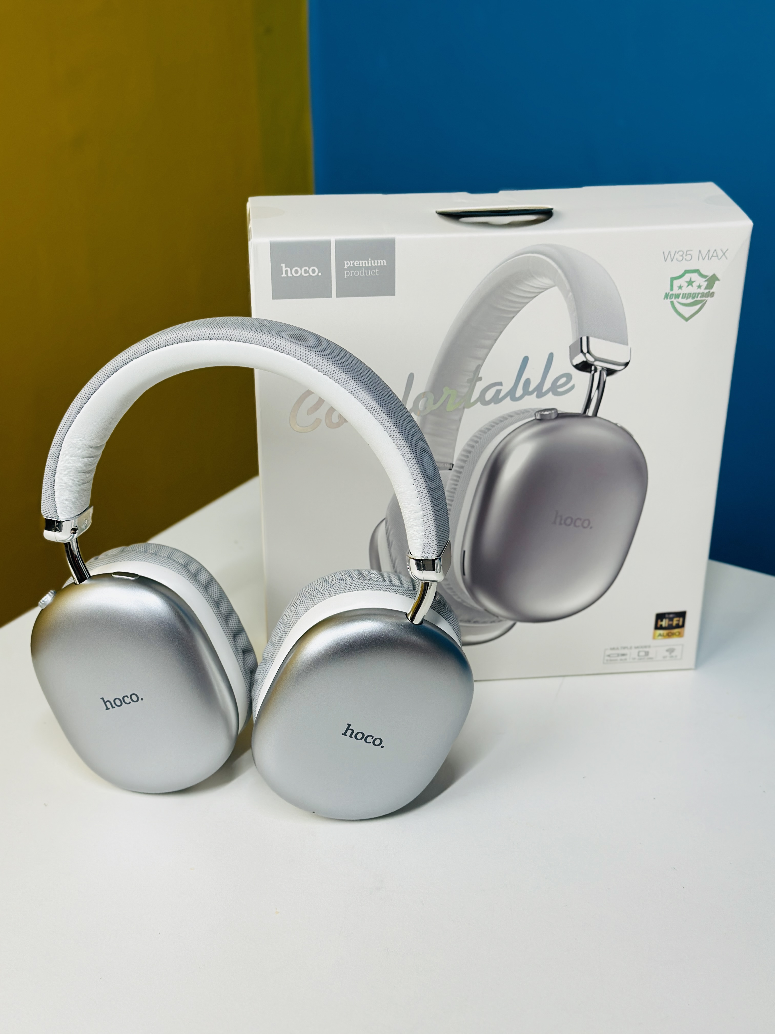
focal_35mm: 48
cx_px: 388
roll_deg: -1.0
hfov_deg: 30.3
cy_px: 517
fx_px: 1433
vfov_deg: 39.7
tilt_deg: -26.0
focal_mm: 6.86
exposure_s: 1/100
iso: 80
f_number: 1.78
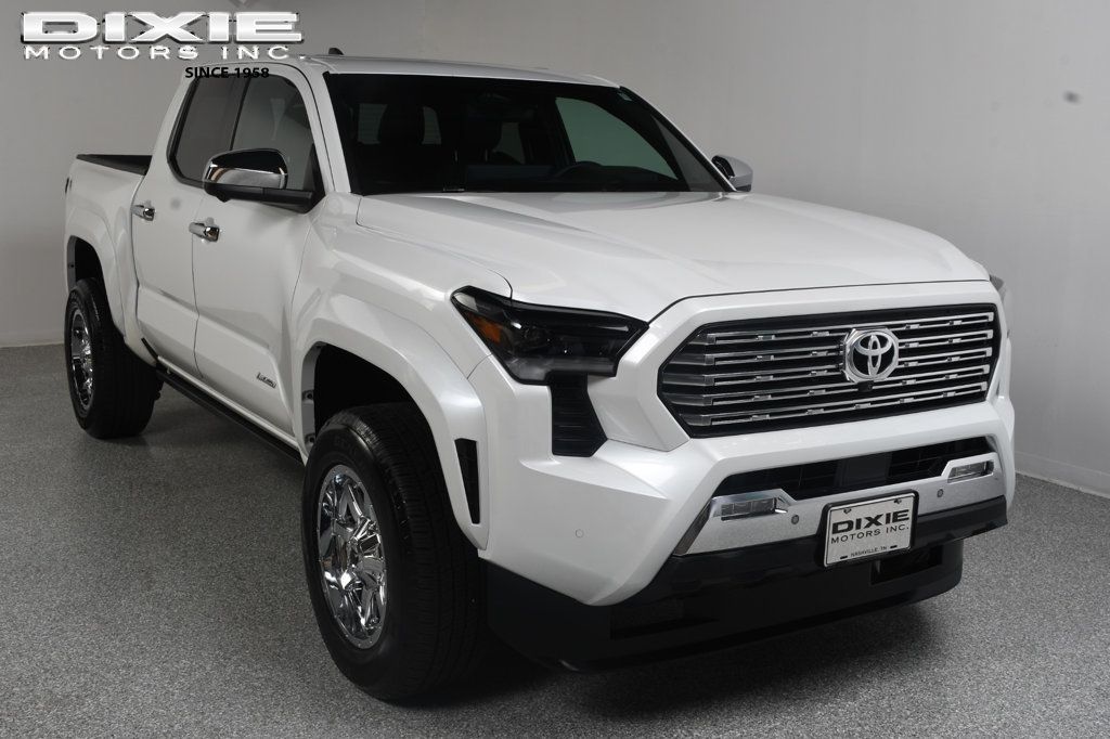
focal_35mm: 40
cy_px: 370
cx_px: 555
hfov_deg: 48.5
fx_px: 1233
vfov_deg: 33.4
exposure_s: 1/160
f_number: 13
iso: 100
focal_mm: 27
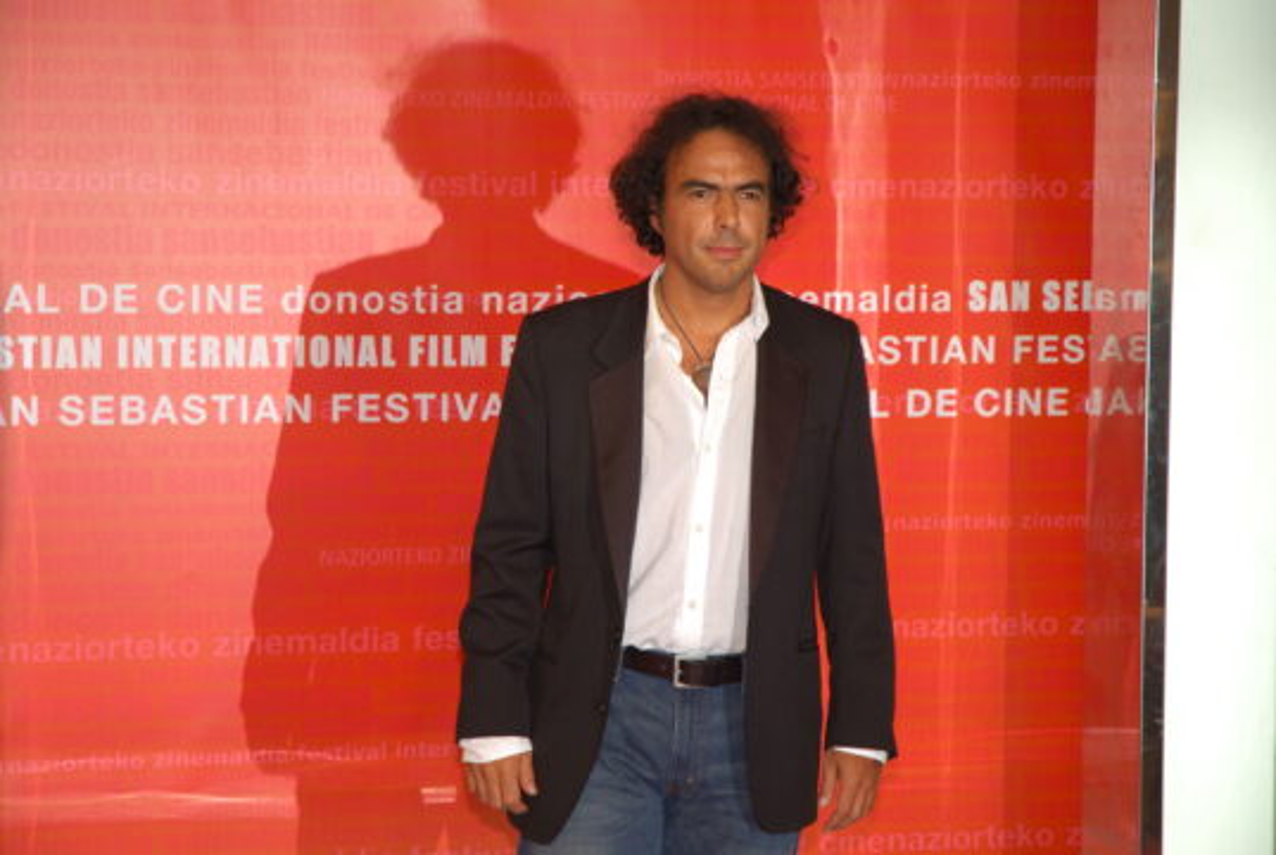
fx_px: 3728
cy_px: 428
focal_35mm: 105
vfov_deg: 13.1
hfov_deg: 19.4
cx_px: 638
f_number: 4.5
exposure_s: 1/60
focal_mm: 70
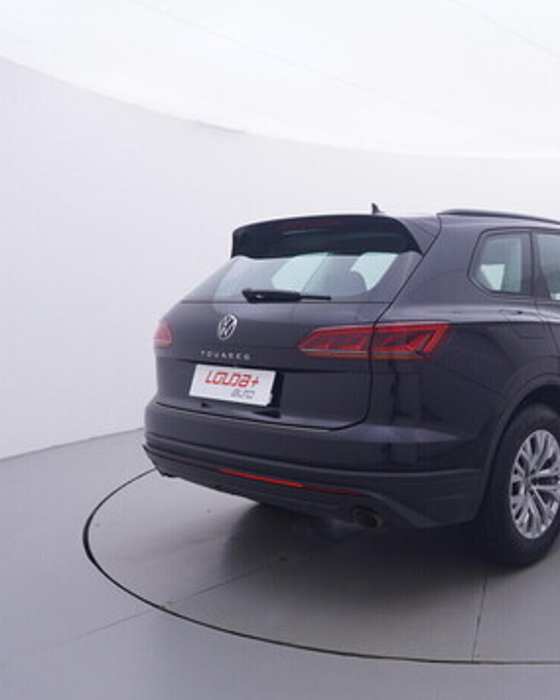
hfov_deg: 41.4
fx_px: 678
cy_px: 342
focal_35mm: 33
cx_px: 502
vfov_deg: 54.6
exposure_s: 1/80
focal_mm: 15
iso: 200
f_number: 5
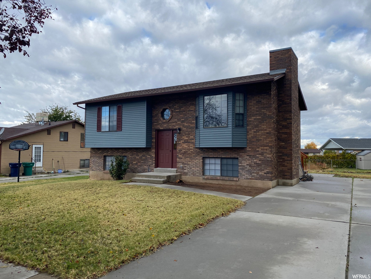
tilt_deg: +3.8
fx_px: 279
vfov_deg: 53.1
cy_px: 140
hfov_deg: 67.3
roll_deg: +1.3
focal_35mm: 26
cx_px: 186
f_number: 1.8
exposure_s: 1/1114
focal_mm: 4.25
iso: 32
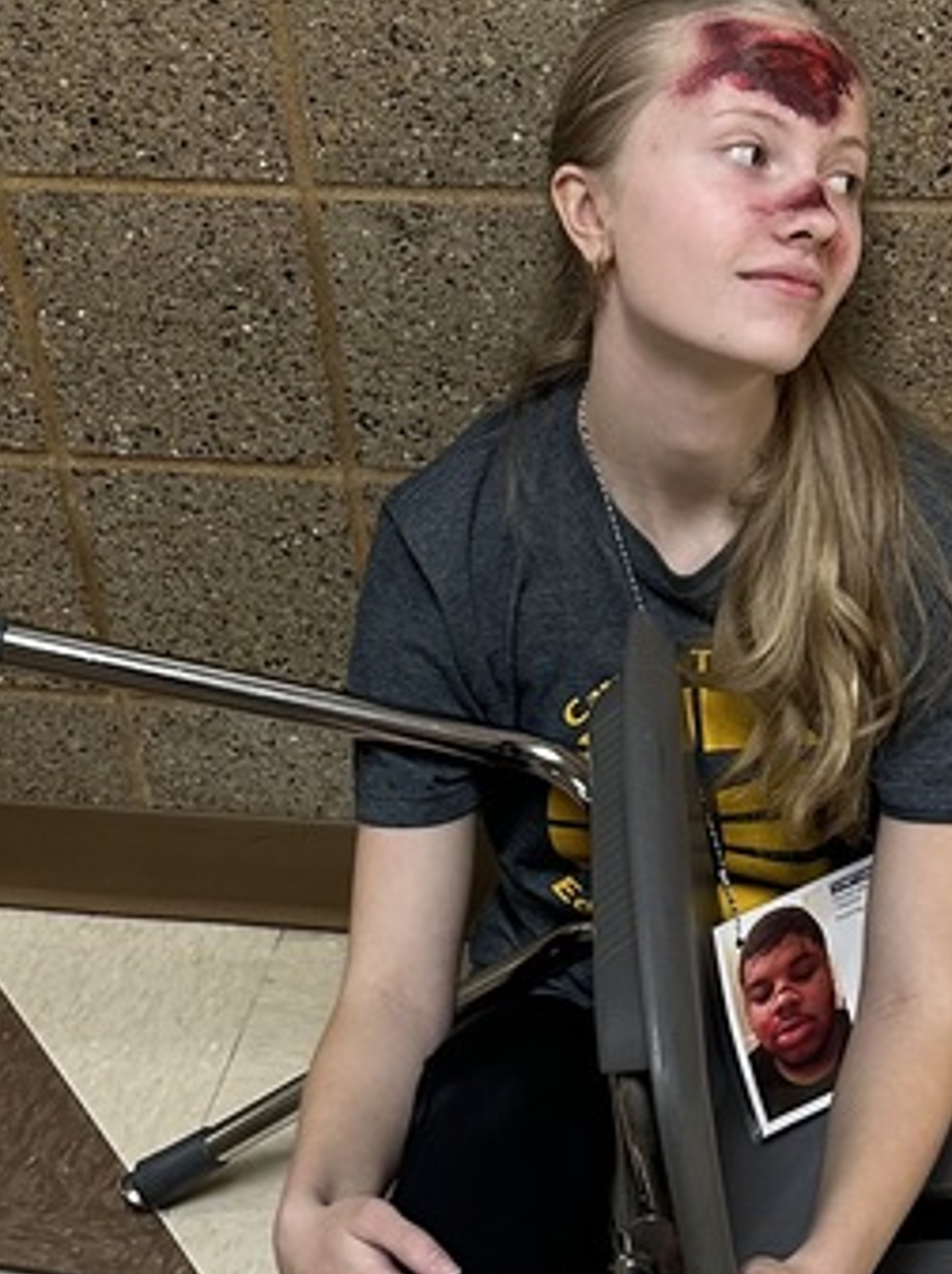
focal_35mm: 73
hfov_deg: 20.1
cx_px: 589
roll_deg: +6.8
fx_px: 2682
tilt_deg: -39.6
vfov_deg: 26.6
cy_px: 843
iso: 250
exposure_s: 1/60
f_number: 1.78
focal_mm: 6.86
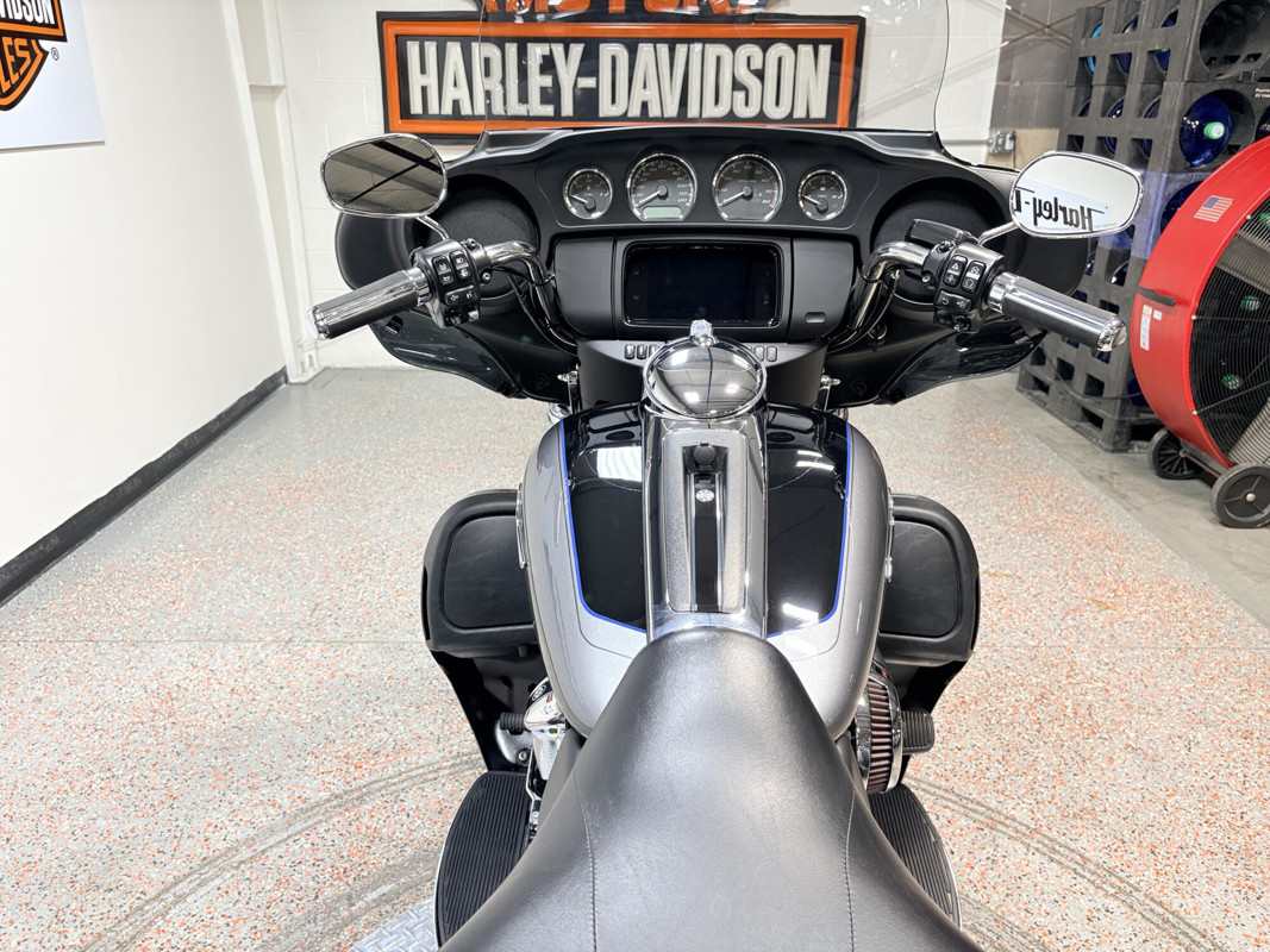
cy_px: 476
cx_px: 635
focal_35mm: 26
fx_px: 954
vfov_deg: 53.1
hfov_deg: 67.3
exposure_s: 1/120
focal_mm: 5.96
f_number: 1.6
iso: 80
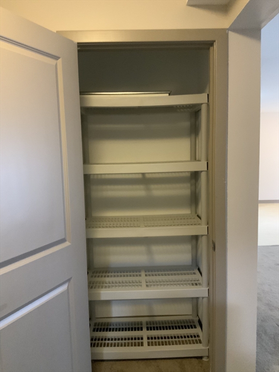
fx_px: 312
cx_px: 140
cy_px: 186
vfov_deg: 61.7
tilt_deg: -5.9
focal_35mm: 29
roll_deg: +2.2
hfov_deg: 48.2
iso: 400
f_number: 1.8
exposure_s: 1/27
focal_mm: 3
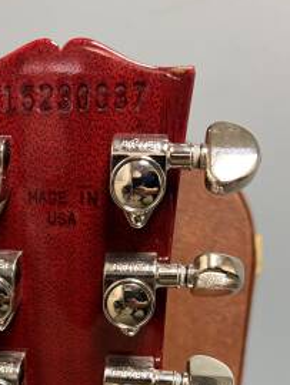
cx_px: 73
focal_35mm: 50
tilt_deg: -12.5
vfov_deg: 35.7
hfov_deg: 28.7
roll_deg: -0.5
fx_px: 558
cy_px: 354
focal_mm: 5.96
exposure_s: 1/60
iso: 400
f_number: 1.6
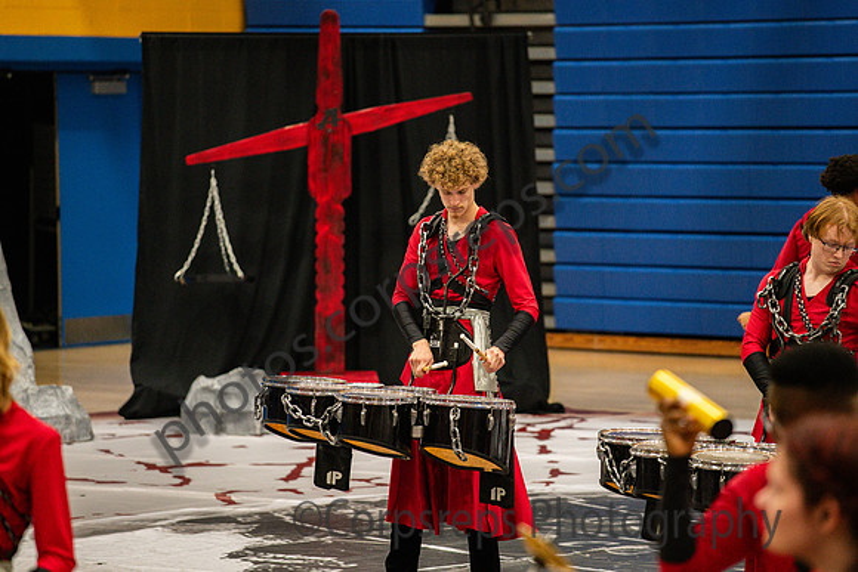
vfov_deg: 6.9
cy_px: 286
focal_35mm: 200
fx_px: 4768
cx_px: 429
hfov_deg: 10.3
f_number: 4
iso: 6400
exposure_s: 1/500
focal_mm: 200
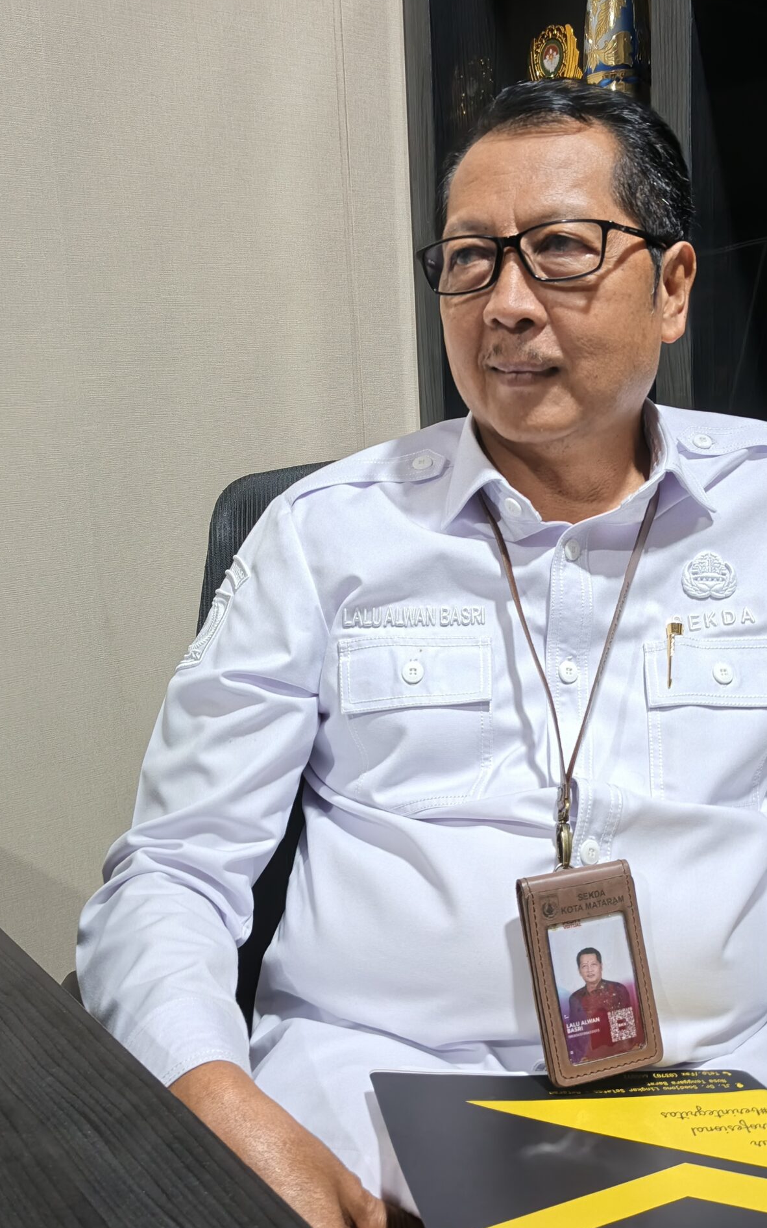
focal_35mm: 33
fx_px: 1104
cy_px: 614
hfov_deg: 38.2
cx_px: 452
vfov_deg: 58.1
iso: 1826
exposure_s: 1/33.3
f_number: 1.8
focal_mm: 5.56
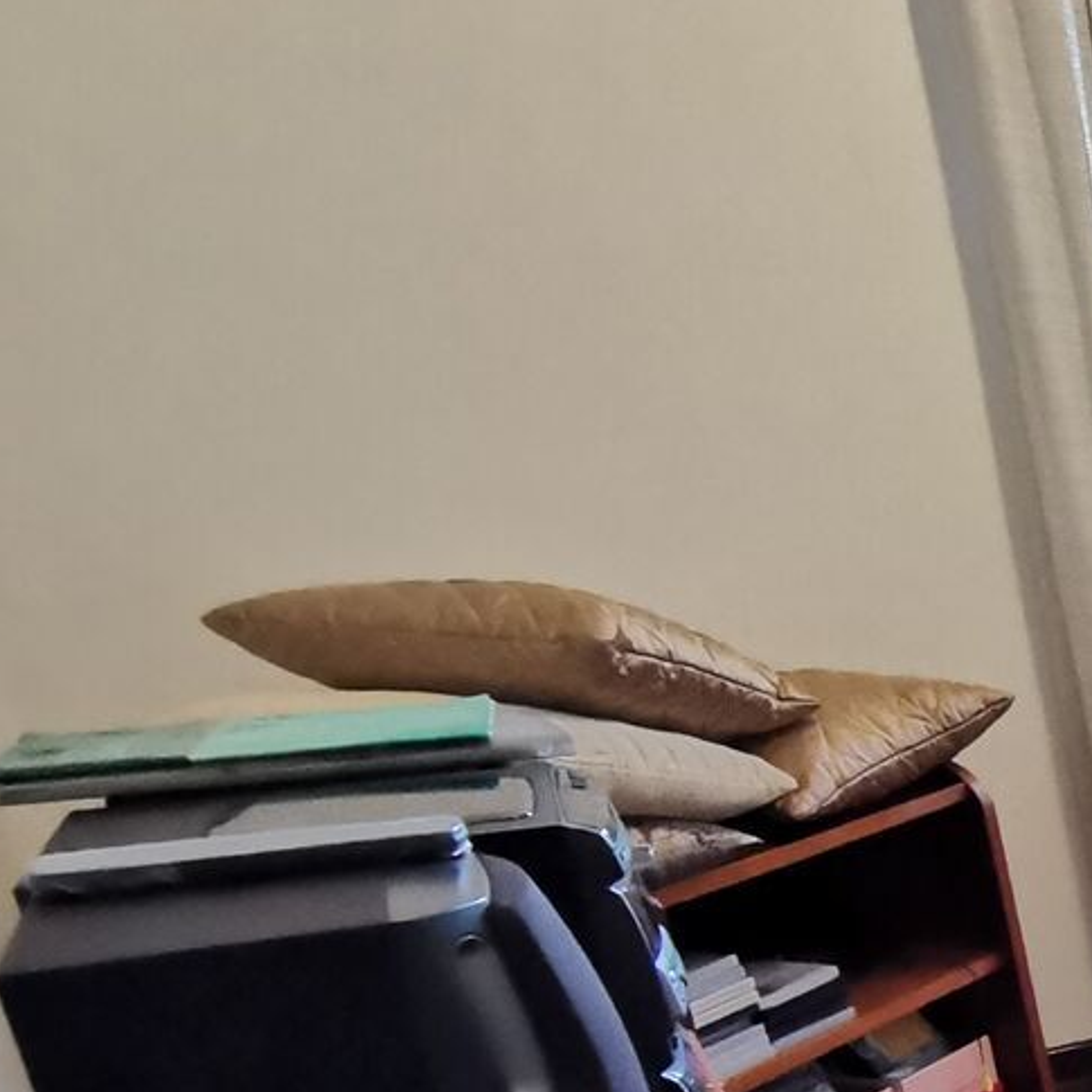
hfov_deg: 19.8
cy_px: 1056
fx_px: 1999
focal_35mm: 56
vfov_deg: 28.9
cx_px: 2089
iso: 640
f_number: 2.2
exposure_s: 1/30
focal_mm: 2.35
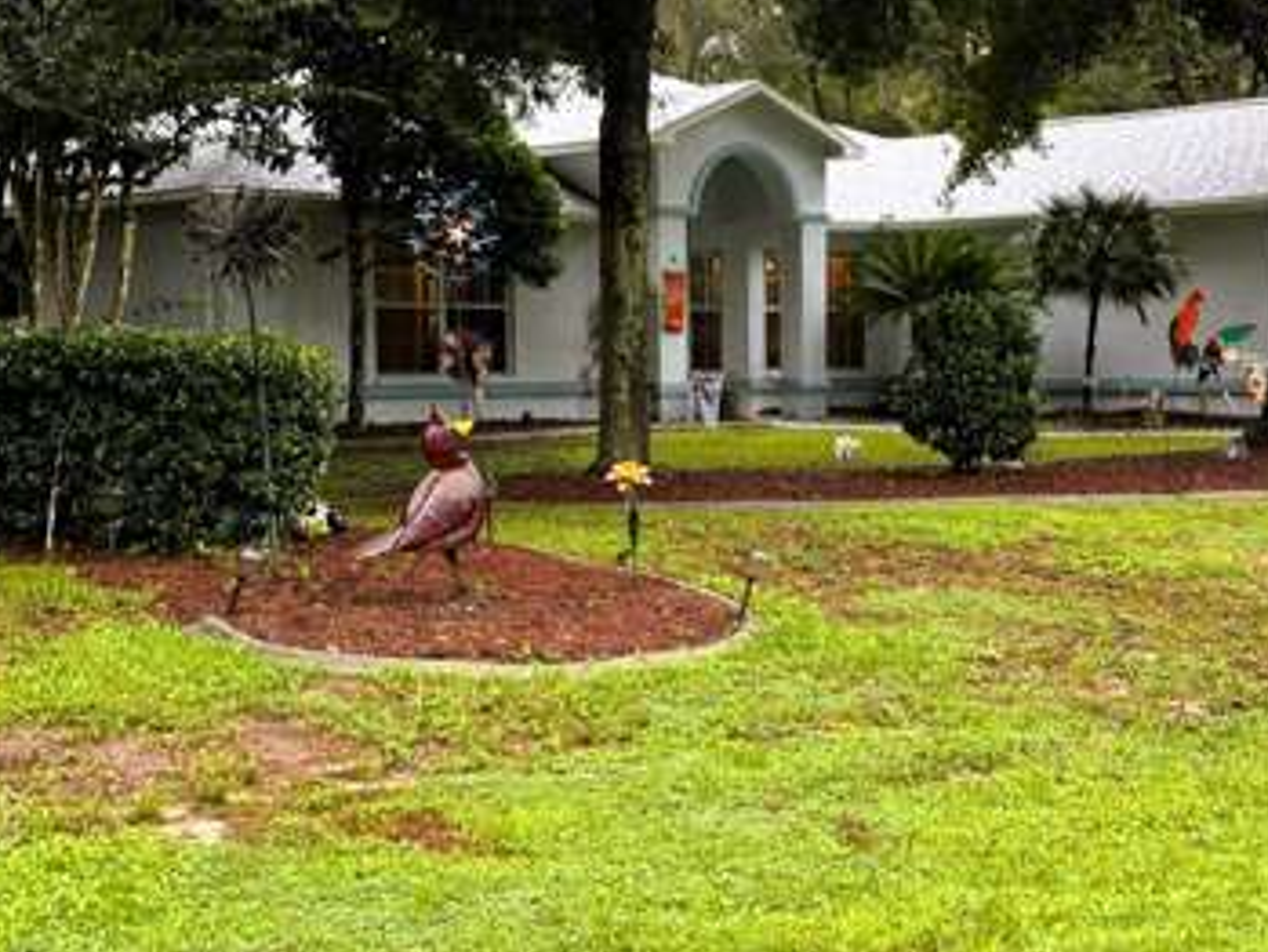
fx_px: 2418
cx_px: 821
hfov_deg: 29.2
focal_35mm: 66
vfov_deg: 22.3
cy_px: 534
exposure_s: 1/121
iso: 80
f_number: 1.78
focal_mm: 6.76
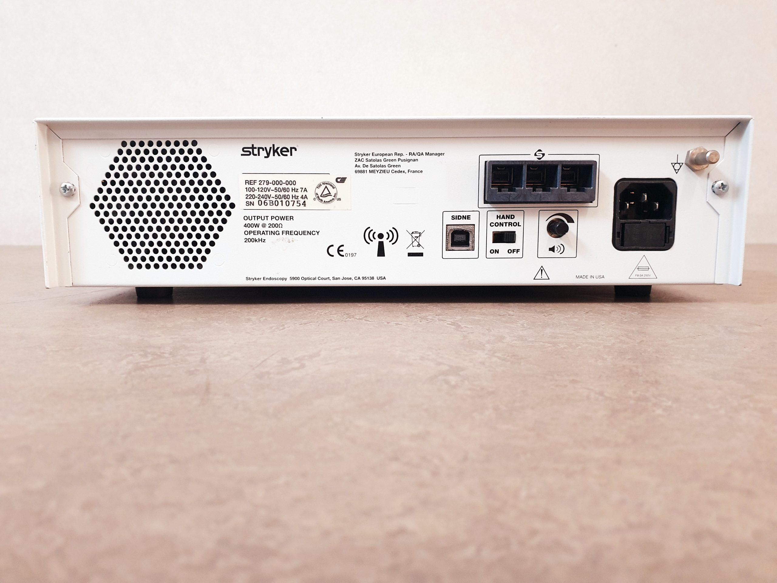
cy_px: 292
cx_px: 388
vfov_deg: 53.1
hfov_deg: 67.3
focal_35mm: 26
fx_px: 584
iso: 320
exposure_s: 1/33
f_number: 2.4
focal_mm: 4.3
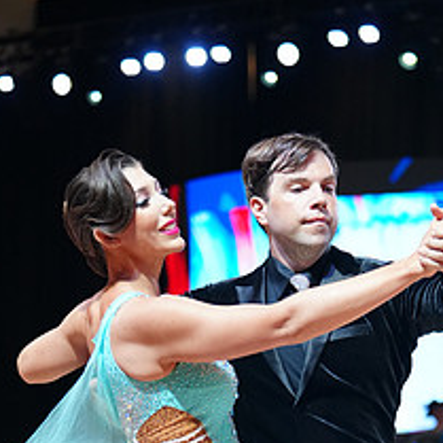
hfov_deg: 10.6
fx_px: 2389
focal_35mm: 165
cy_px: 562
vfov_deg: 10.4
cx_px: 294
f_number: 2.8
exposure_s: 1/500
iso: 2000
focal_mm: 70
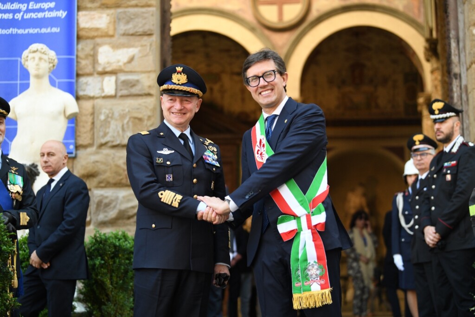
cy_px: 158
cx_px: 238
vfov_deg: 19.5
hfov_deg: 28.8
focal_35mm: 70
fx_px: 924
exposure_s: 1/1000
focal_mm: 70
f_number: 2.8
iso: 1000
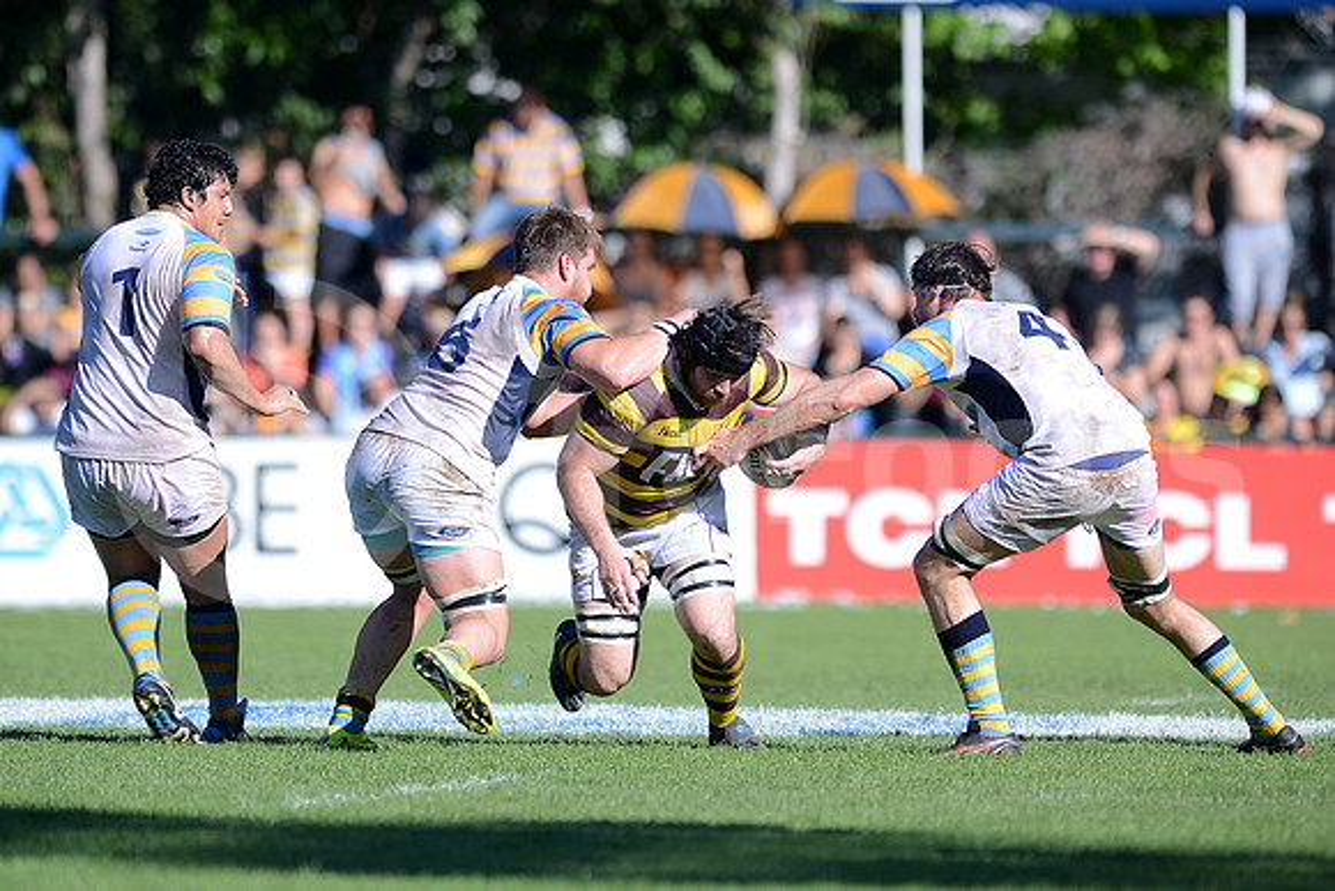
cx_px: 668
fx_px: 15578
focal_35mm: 420
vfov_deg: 3.3
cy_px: 446
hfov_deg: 4.9
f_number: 4
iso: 200
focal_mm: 420
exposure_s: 1/1000
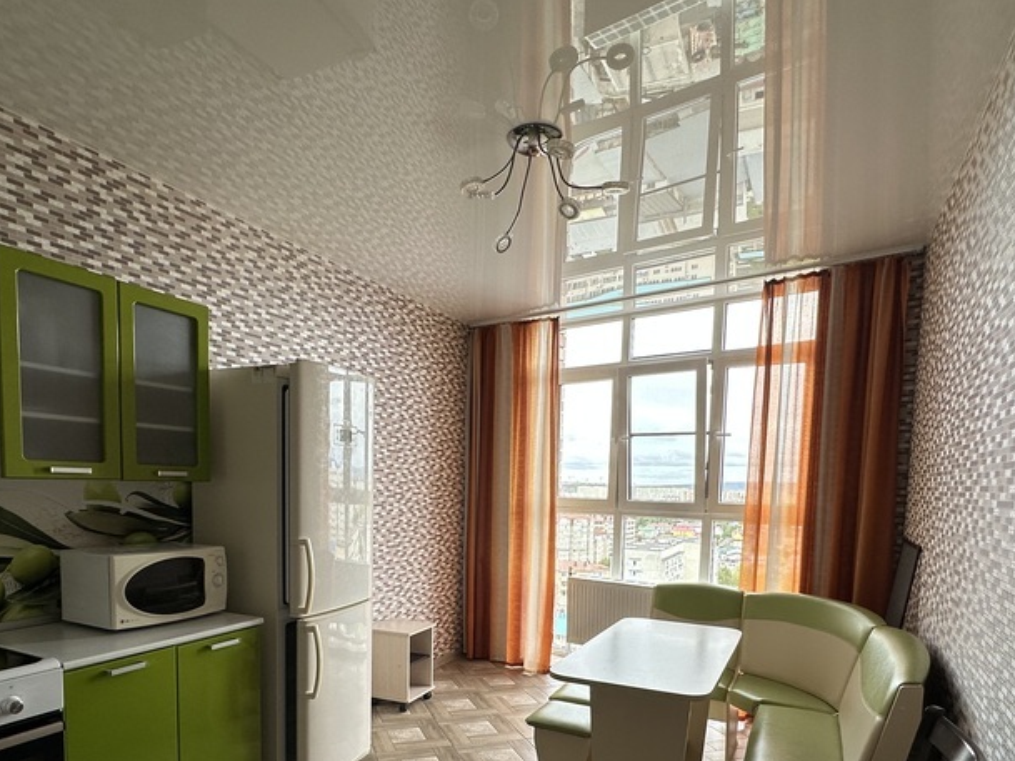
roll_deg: -1.1
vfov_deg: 56.8
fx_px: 675
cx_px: 477
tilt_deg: -5.2
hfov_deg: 73.8
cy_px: 541
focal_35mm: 23
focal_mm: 2.22
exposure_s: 1/99
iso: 40
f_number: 2.2
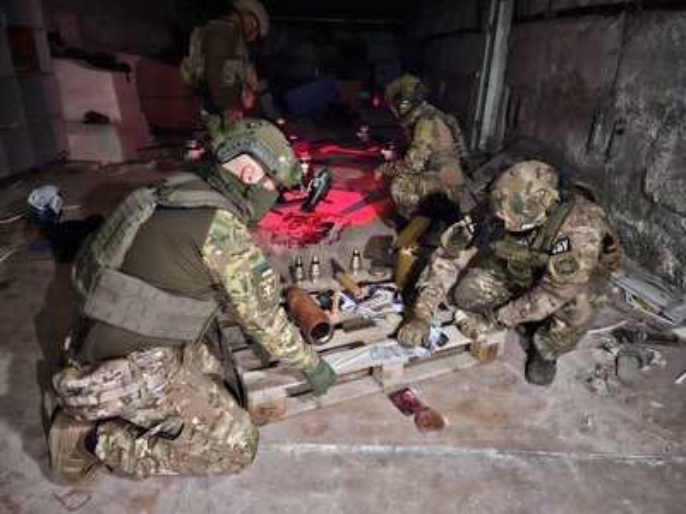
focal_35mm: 23
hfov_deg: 73.9
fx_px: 456
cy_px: 257
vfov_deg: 58.9
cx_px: 343
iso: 1600
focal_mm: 5.4
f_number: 1.8
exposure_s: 1/8
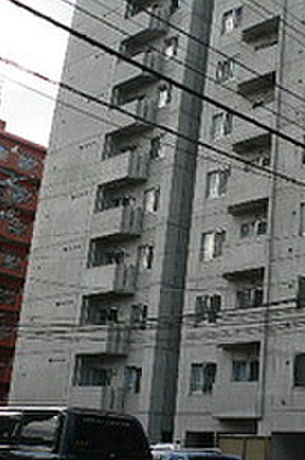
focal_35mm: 74
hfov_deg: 17.7
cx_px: 341
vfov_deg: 27.1
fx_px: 942
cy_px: 139
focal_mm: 6
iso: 80
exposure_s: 1/320
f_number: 4
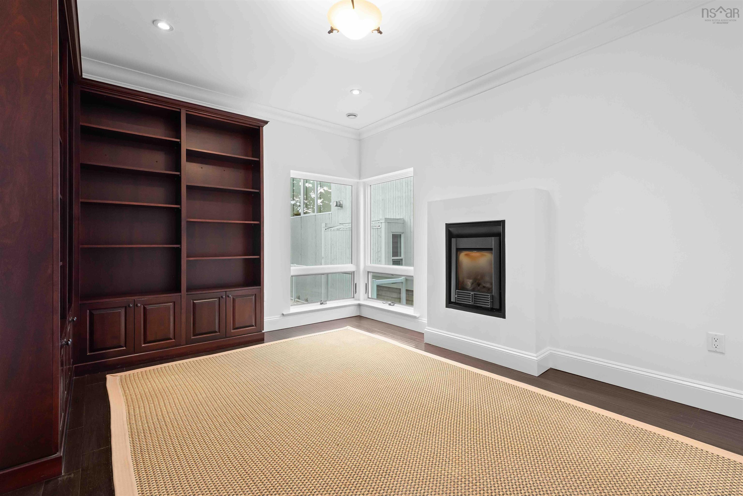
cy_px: 248
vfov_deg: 73.8
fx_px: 330
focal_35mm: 16
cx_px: 372
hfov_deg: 96.7
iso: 250
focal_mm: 16
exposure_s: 1/13
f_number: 11
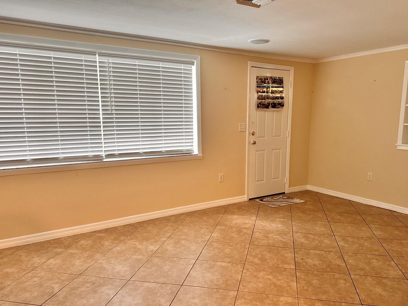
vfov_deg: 51.3
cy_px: 170
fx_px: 318
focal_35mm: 27
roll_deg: +0.7
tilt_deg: -8.7
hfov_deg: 65.1
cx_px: 226
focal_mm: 6.86
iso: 200
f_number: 1.78
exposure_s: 1/120
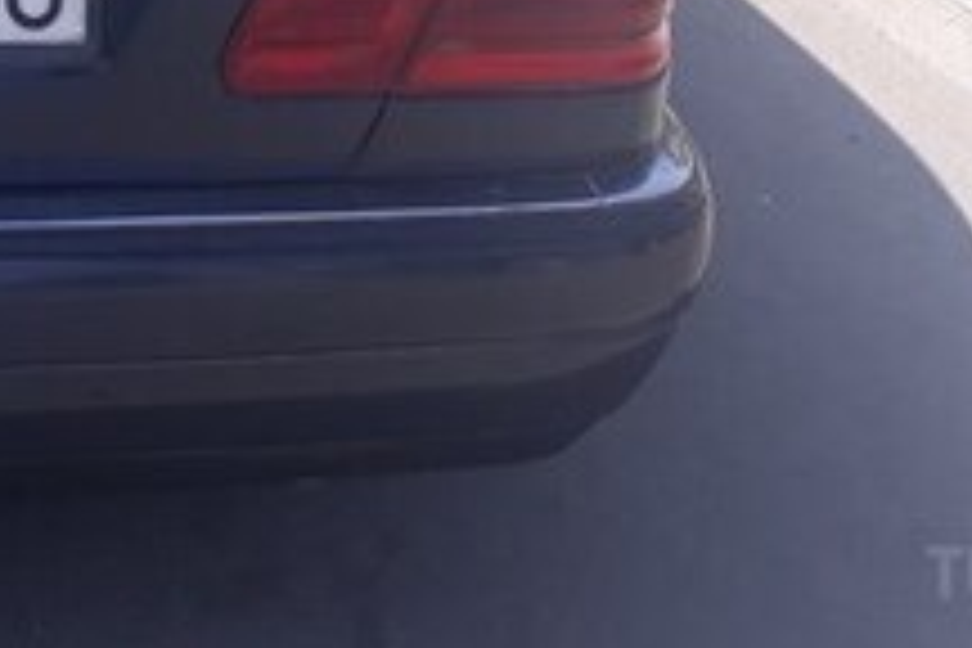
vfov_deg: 14.3
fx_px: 2322
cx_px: -198
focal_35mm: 86
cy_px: -461
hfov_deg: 21.9
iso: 40
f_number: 1.9
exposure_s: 1/644
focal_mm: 3.6
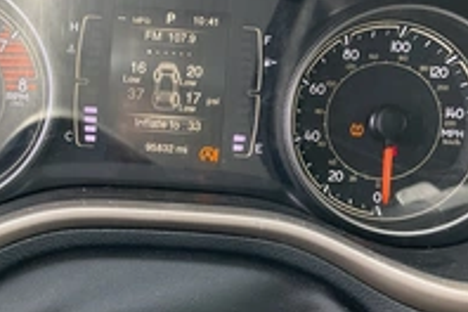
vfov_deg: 22.3
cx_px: 137
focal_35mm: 61
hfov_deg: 32.5
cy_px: 165
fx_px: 793
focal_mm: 3
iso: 64
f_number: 1.8
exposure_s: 1/112
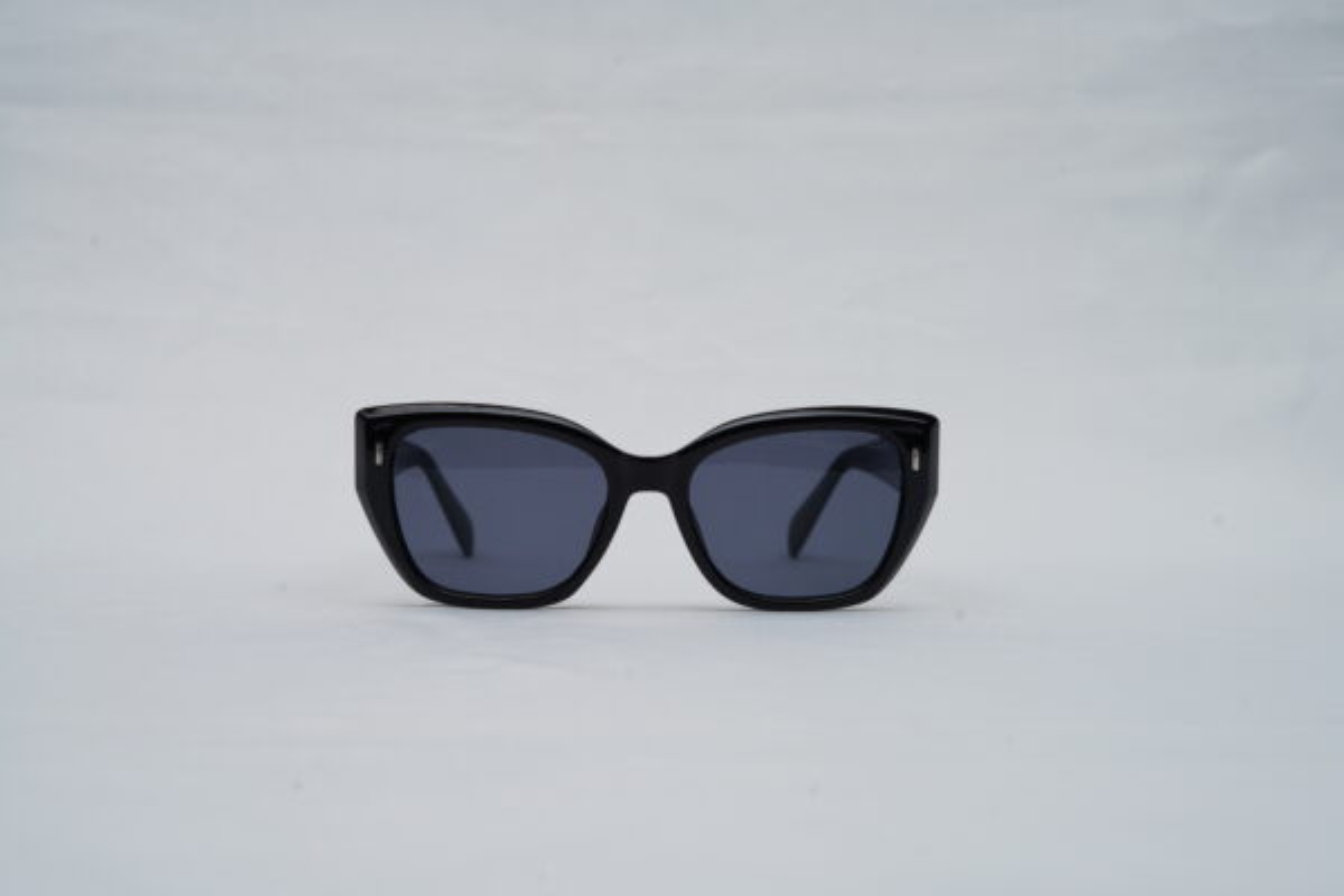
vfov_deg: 27.0
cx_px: 672
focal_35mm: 50
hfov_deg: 39.6
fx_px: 1867
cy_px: 448
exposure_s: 1/160
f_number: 9
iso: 100
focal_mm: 50
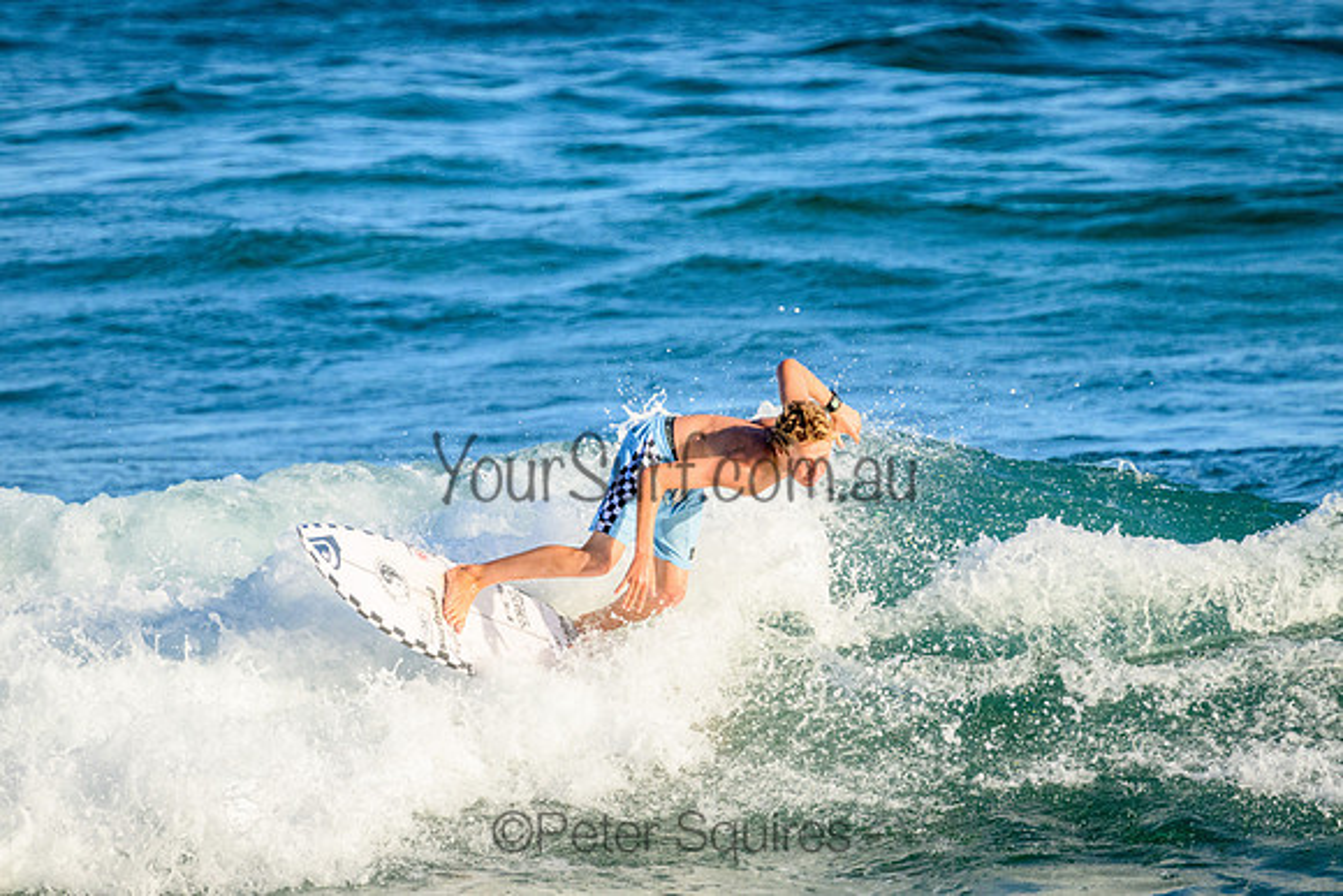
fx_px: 29850
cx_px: 672
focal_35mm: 800
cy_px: 448
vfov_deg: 1.7
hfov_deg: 2.6
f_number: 11
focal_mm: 800
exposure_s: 1/2000
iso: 1800
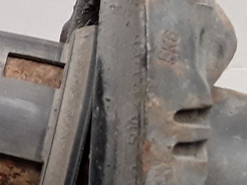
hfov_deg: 13.1
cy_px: 41
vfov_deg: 11.9
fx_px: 885
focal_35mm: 124
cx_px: -290
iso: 64
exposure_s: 1/50
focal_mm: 2.91
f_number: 1.9
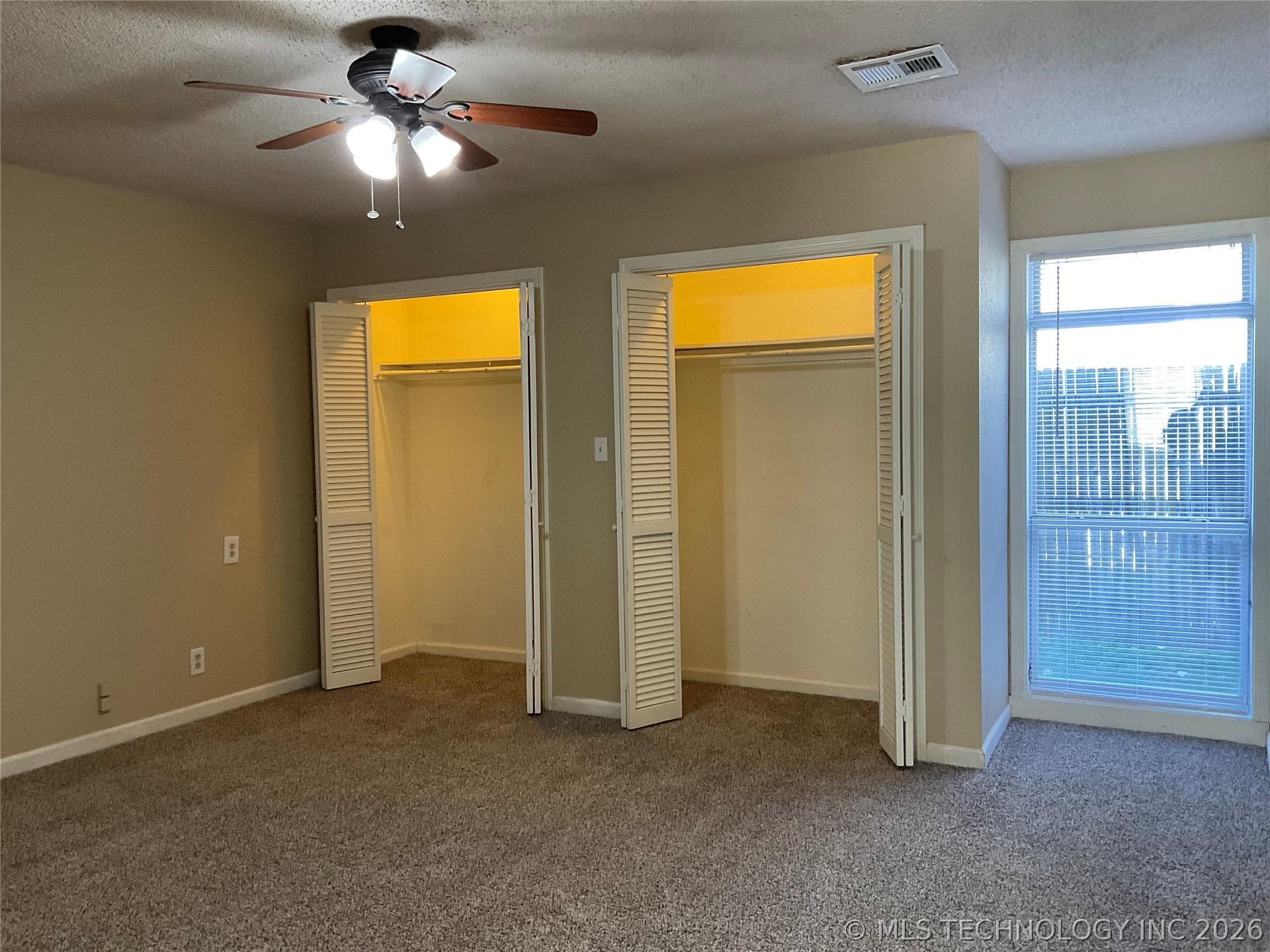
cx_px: 635
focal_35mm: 29
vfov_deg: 48.2
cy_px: 476
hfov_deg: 61.7
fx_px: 1064
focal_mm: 3
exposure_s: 1/60
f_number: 1.8
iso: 100
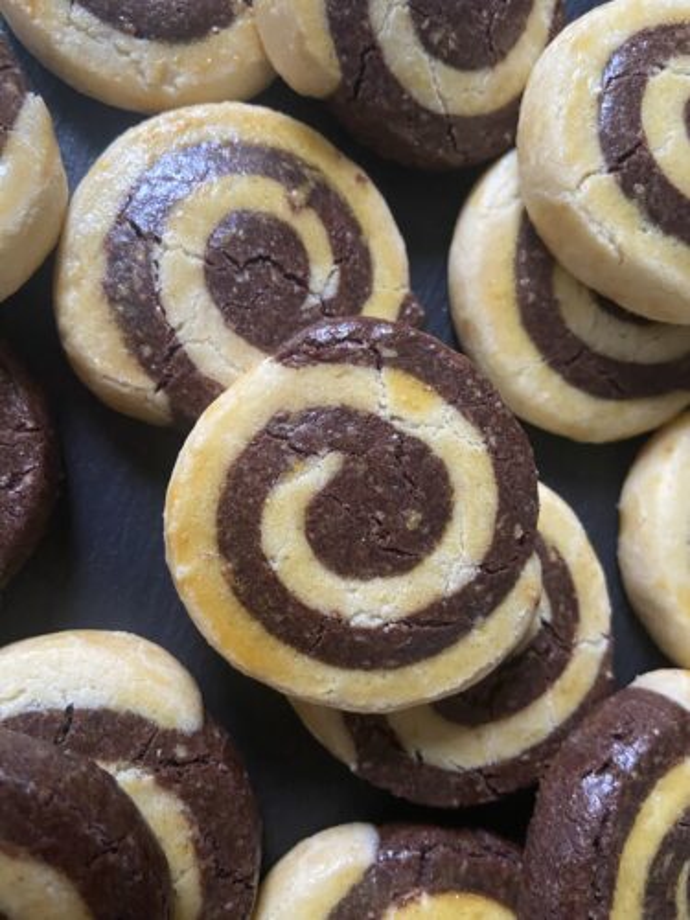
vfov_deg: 69.4
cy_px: 460
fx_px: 664
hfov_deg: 54.9
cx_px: 345
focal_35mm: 25
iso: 640
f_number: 1.8
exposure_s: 1/34
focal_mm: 4.25
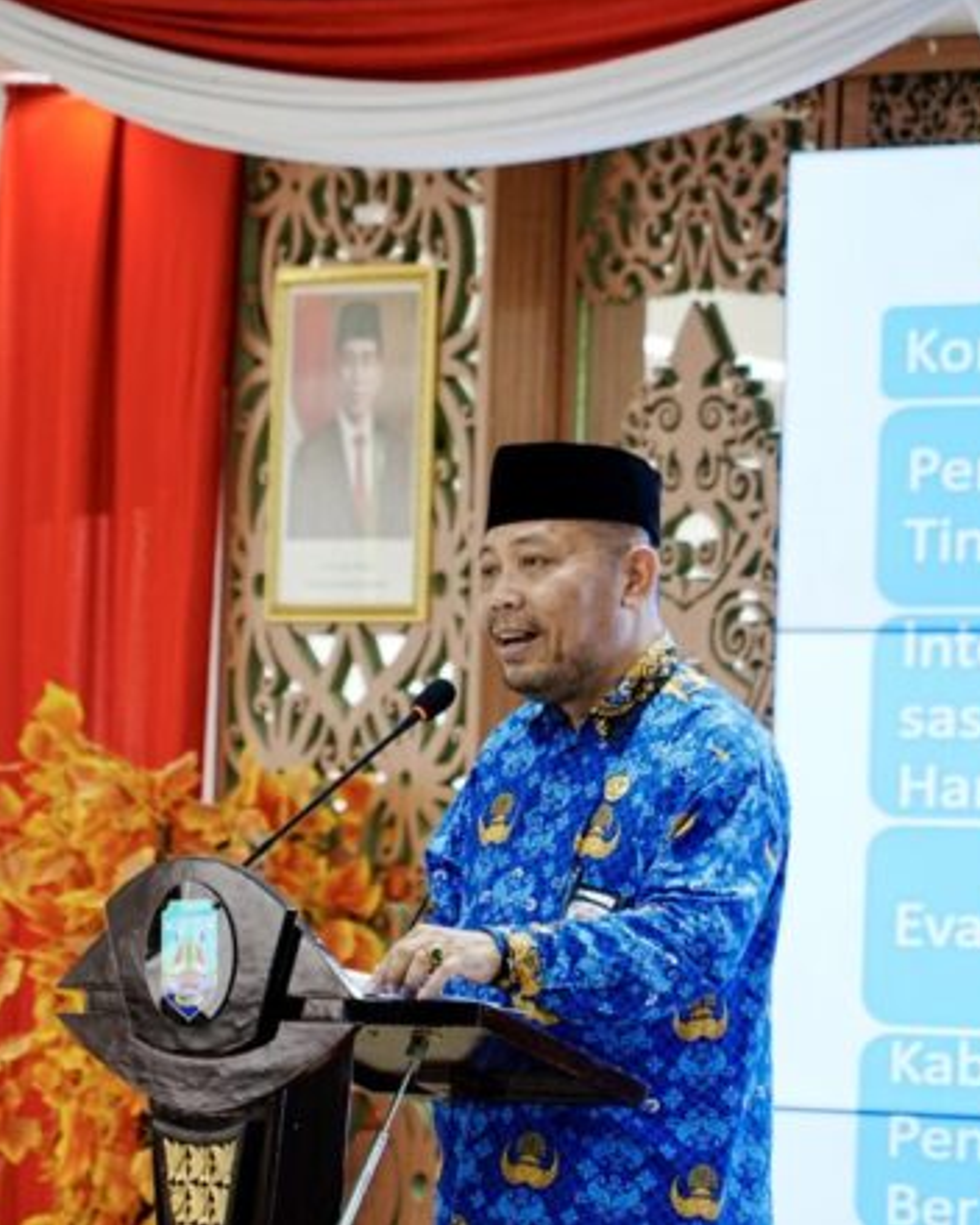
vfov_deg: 5.7
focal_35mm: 340
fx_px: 12327
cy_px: 611
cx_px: 432
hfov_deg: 4.6
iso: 3200
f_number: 6.3
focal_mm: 240
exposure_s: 1/80
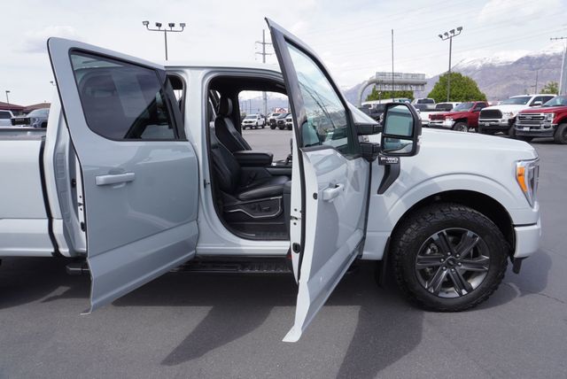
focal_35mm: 24
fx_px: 378
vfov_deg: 53.2
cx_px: 284
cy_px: 190
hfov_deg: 73.7
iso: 100
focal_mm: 16
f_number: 9
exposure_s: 1/125
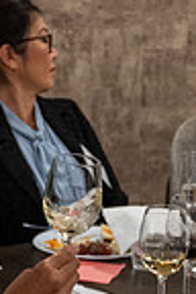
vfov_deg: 18.7
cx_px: 92
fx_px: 874
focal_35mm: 107
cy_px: 276
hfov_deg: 12.8
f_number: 4
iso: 2000
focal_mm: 26.5
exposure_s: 1/100
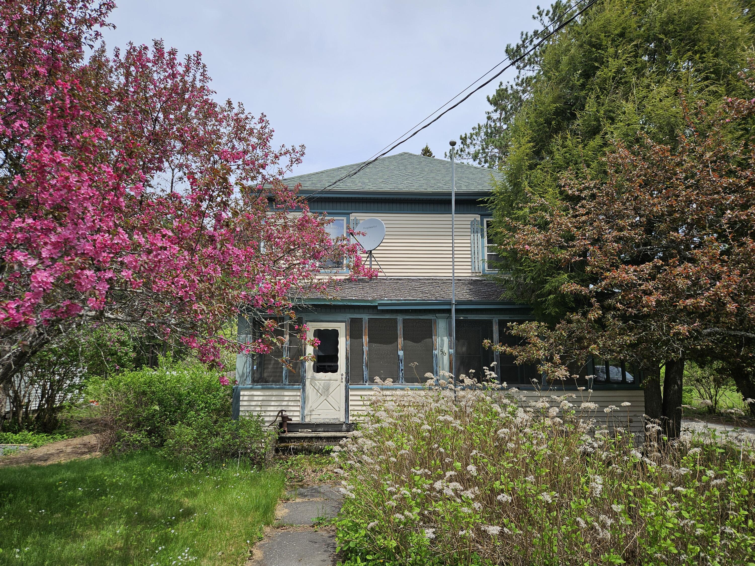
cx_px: 378
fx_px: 502
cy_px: 283
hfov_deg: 73.9
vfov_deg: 58.9
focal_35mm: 23
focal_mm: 5.4
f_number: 1.8
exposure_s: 1/2169
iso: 25
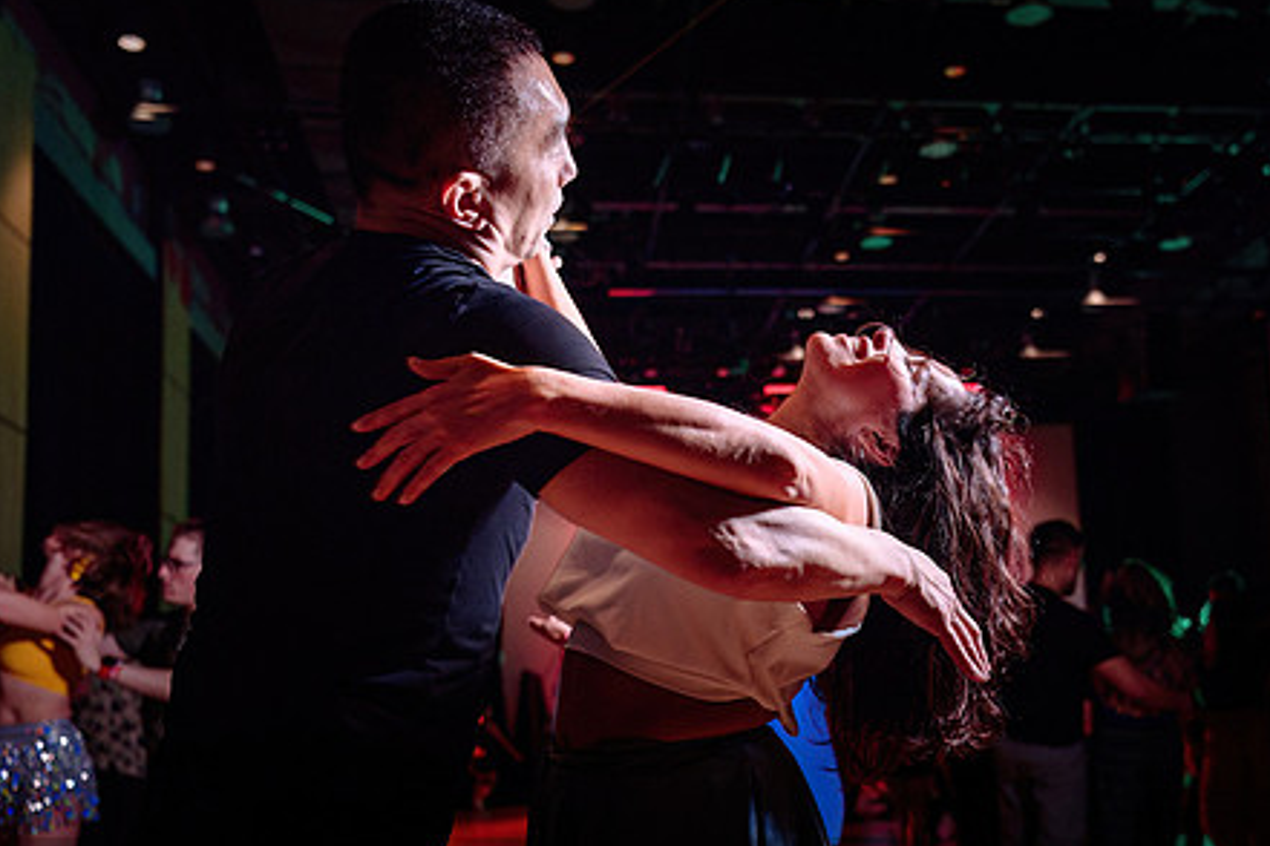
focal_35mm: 42
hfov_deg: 46.1
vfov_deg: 31.8
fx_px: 1482
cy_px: 511
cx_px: 783
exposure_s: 1/60
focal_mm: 29
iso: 1000
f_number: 2.8
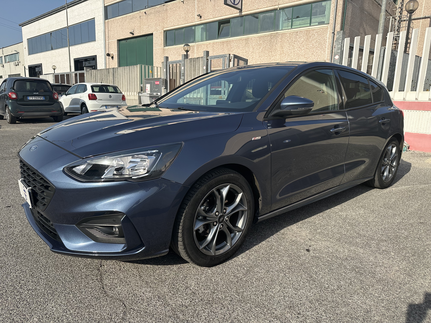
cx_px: 216
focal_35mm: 24
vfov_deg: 56.8
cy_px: 162
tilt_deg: -10.9
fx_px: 299
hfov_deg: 71.6
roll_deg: -1.8
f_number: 1.78
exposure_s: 1/3155
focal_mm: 6.86
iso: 80
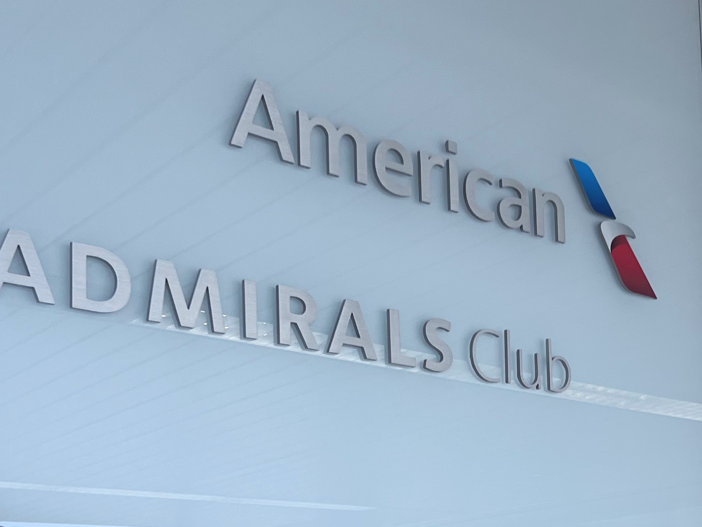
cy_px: 563
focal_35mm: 59
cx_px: 540
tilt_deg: +4.0
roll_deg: +2.4
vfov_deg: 23.5
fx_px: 1197
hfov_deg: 32.0
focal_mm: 5.7
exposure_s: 1/102
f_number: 1.5
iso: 125
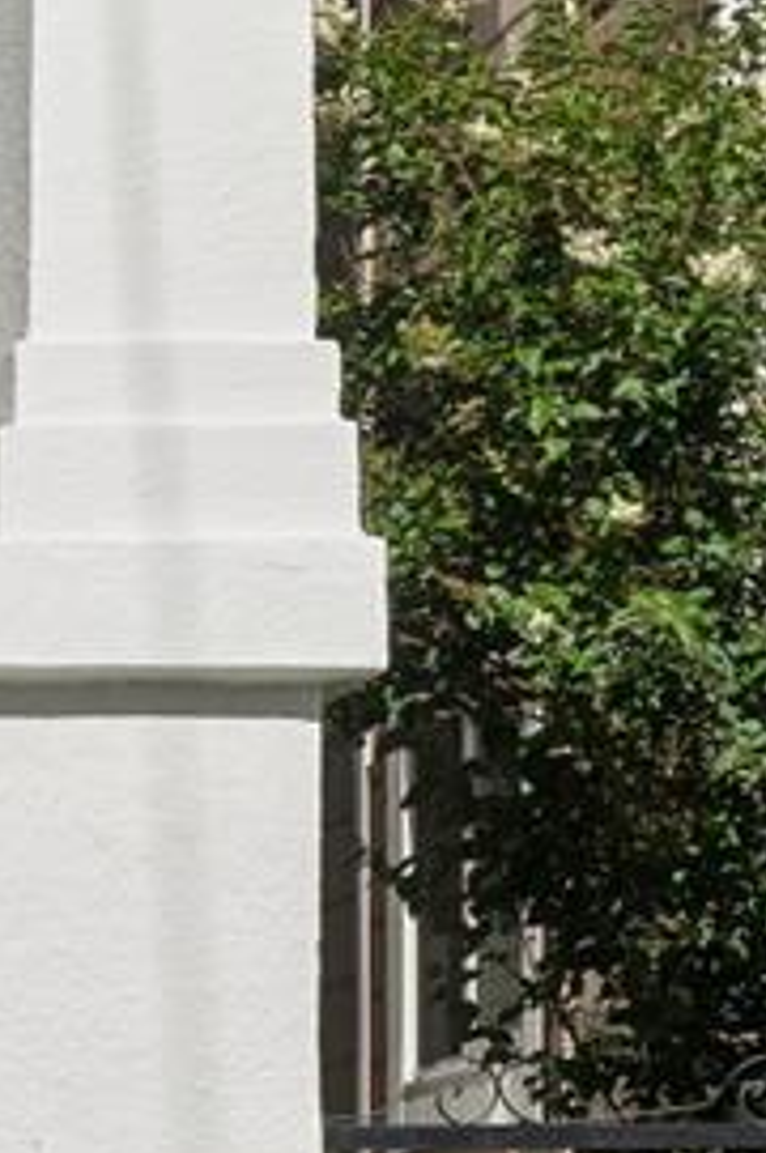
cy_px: 932
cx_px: -1047
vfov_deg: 10.6
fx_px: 6207
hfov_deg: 6.7
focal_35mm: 194
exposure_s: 1/2000
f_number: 8
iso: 400
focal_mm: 35
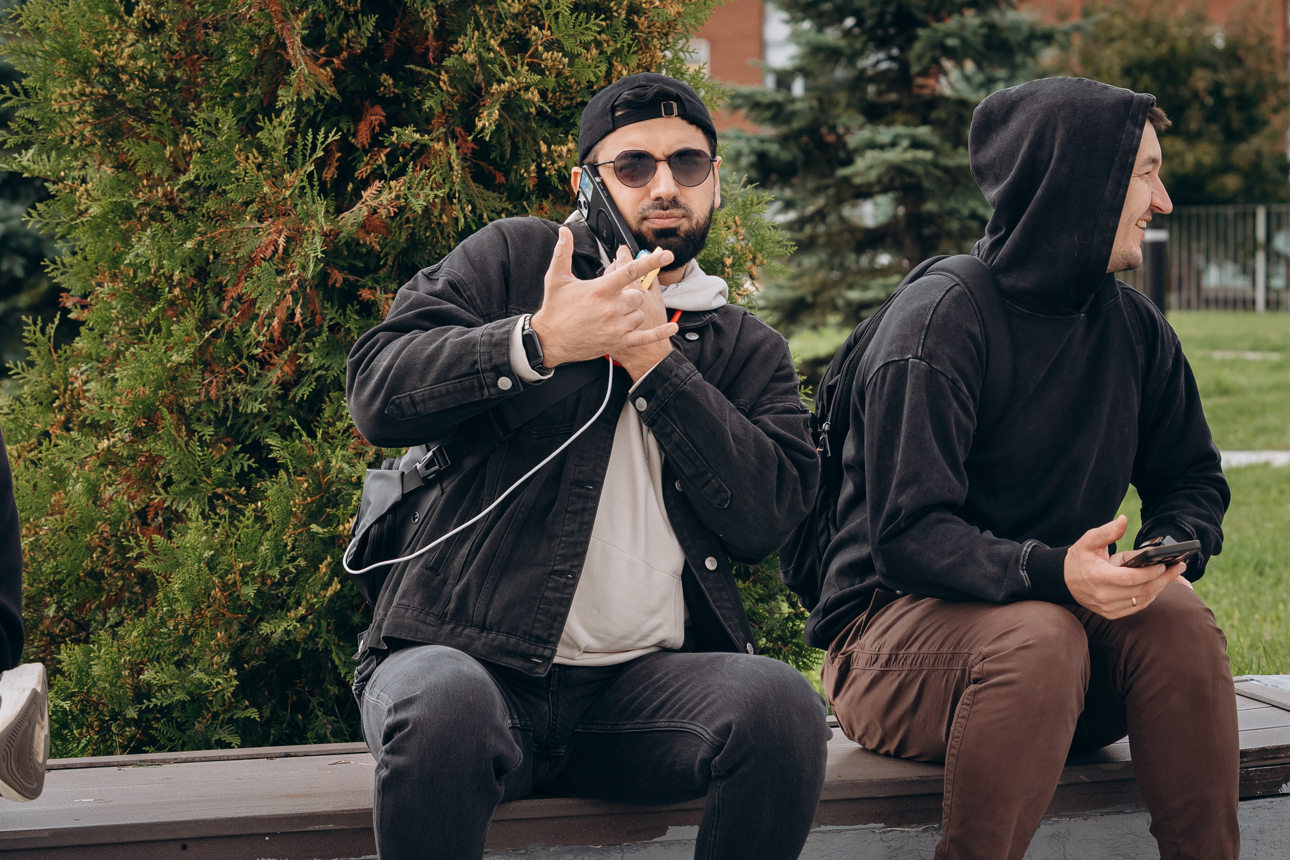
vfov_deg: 12.6
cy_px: 543
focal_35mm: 109
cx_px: 878
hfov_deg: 18.7
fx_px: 3904
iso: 400
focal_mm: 70
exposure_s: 1/800
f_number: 5
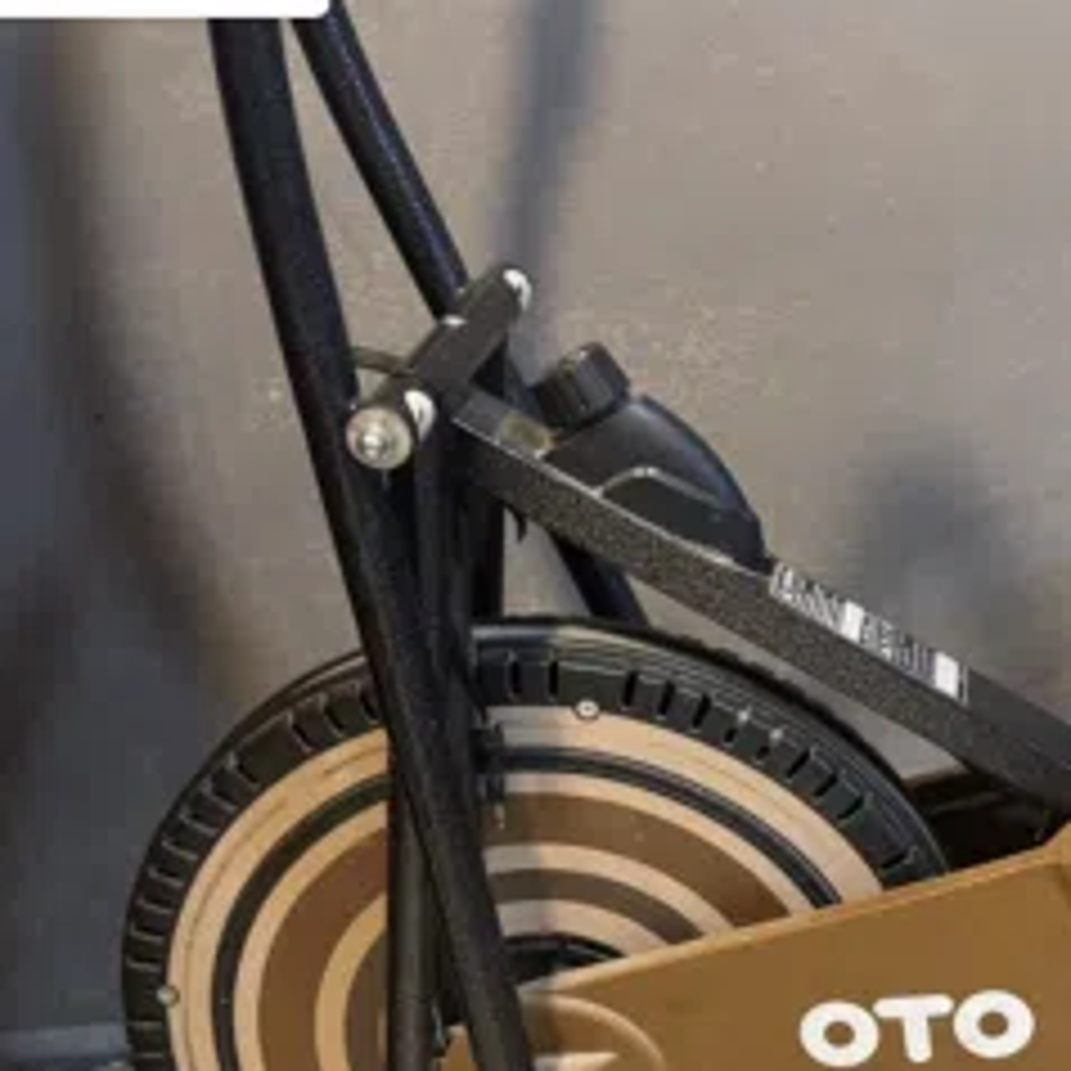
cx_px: 1008
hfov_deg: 28.6
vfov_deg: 29.9
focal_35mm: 57
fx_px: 1995
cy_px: 666
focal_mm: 6.76
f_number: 1.78
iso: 640
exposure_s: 1/33
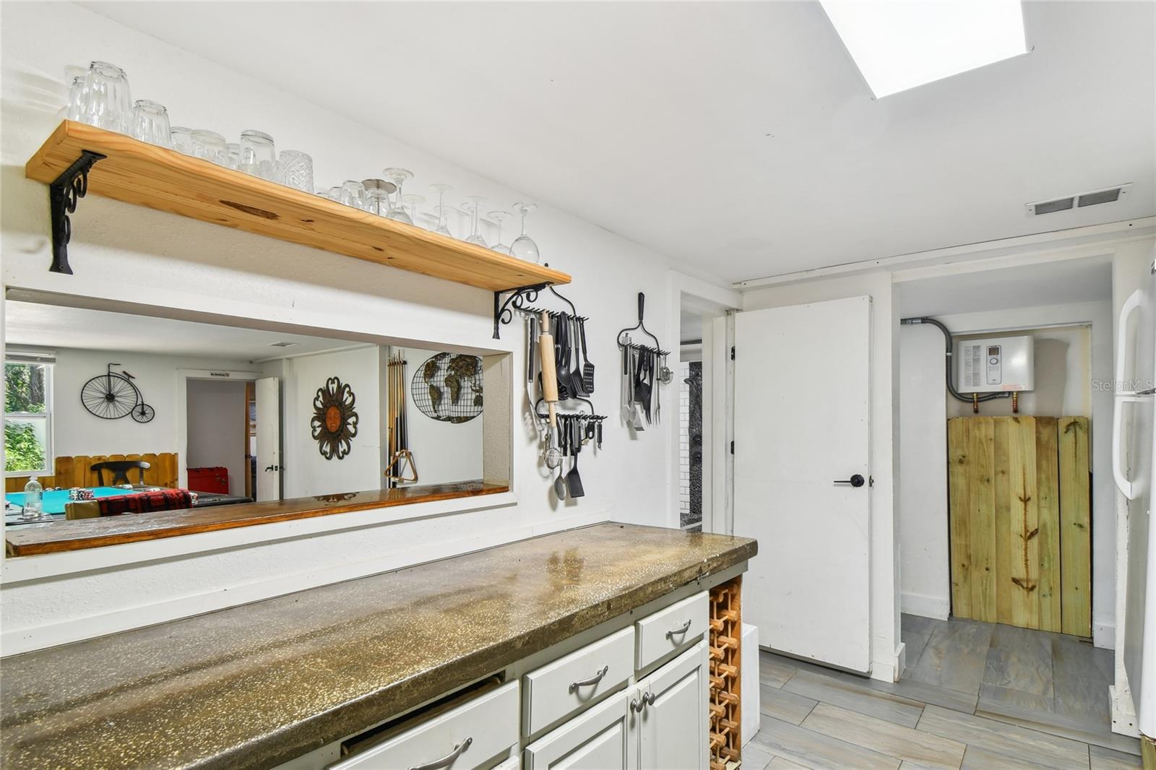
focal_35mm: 15
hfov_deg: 100.4
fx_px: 482
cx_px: 578
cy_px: 385
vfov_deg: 77.3
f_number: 7.1
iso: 100
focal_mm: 10
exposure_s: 1/10
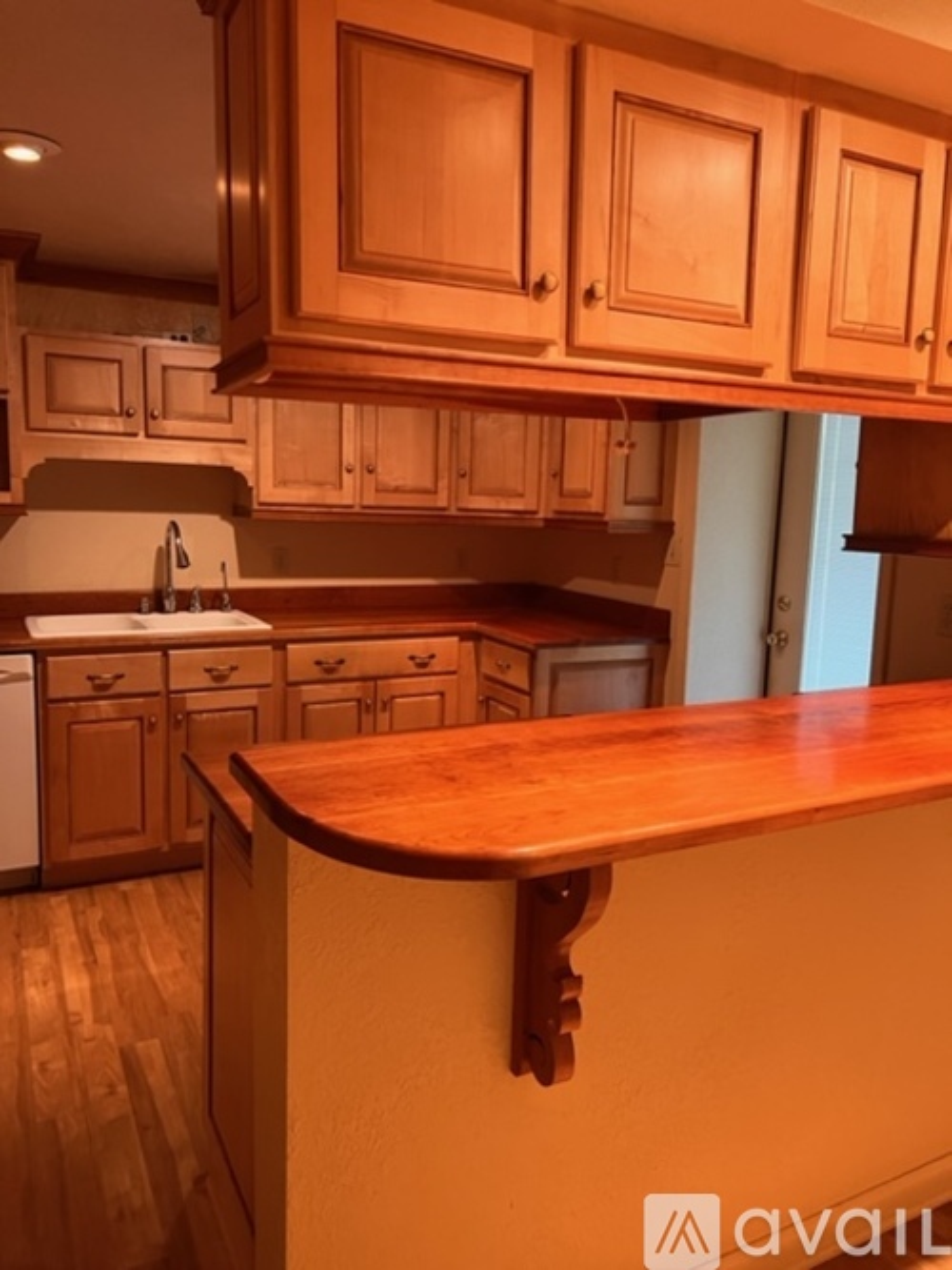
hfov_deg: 53.0
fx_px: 954
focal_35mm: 26
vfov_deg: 67.3
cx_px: 476
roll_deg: -1.2
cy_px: 635
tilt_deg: -7.2
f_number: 1.5
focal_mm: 5.7
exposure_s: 1/60
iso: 500
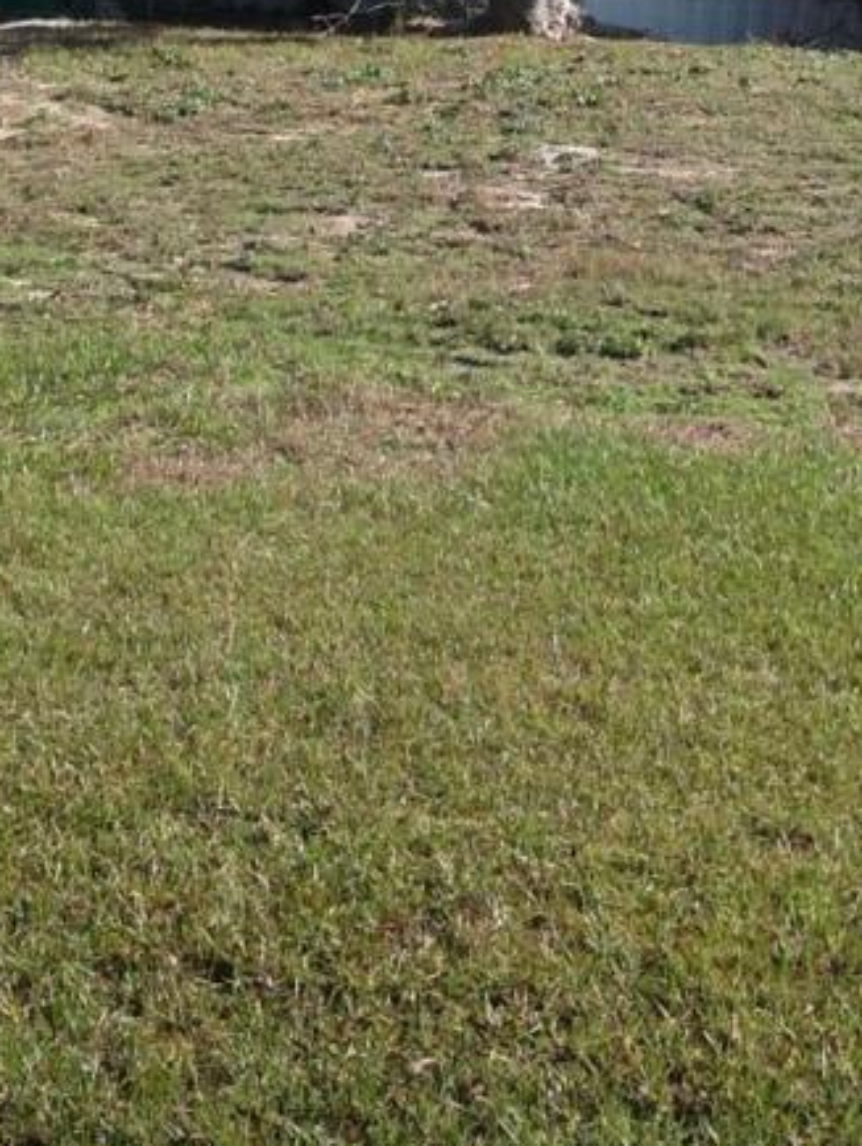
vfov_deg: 17.4
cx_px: 552
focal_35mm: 110
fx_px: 3647
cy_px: -38
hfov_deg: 13.5
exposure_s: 1/975
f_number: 2.4
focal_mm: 4.28
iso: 50
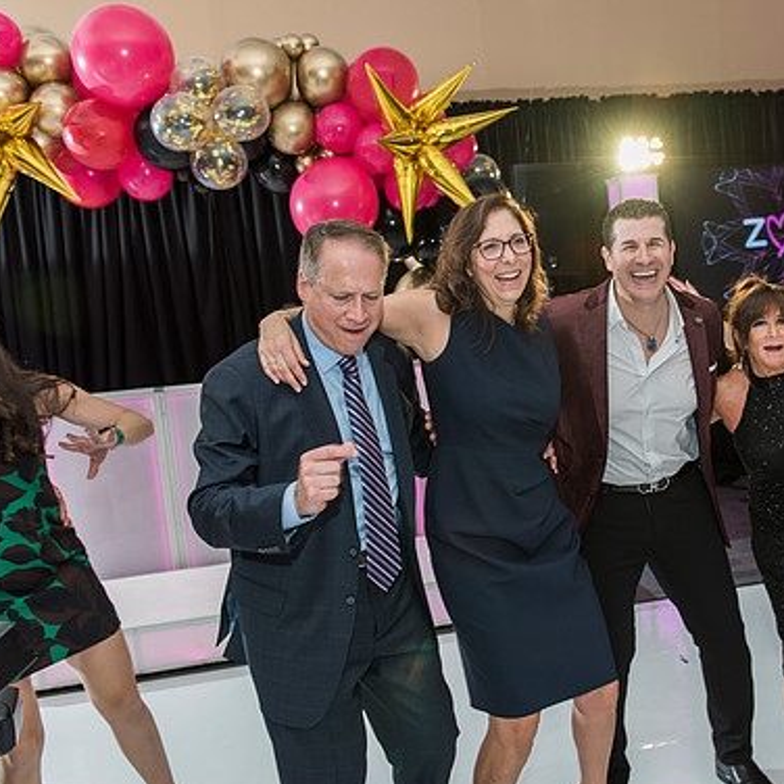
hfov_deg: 43.2
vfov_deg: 43.9
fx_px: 974
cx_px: 528
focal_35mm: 38
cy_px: 401
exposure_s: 1/100
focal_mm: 29
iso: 1000
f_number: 4
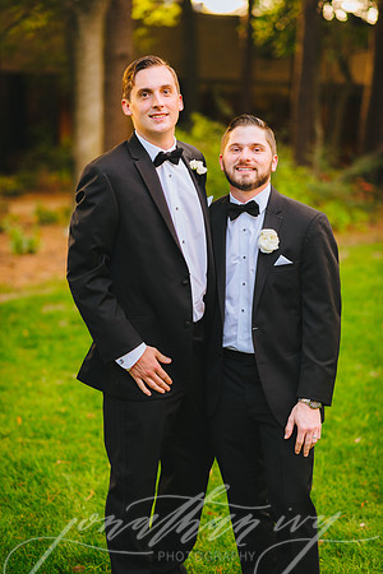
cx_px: 192
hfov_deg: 16.1
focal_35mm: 85
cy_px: 287
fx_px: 1356
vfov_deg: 23.9
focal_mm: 85
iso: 500
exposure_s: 1/250
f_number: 2.2
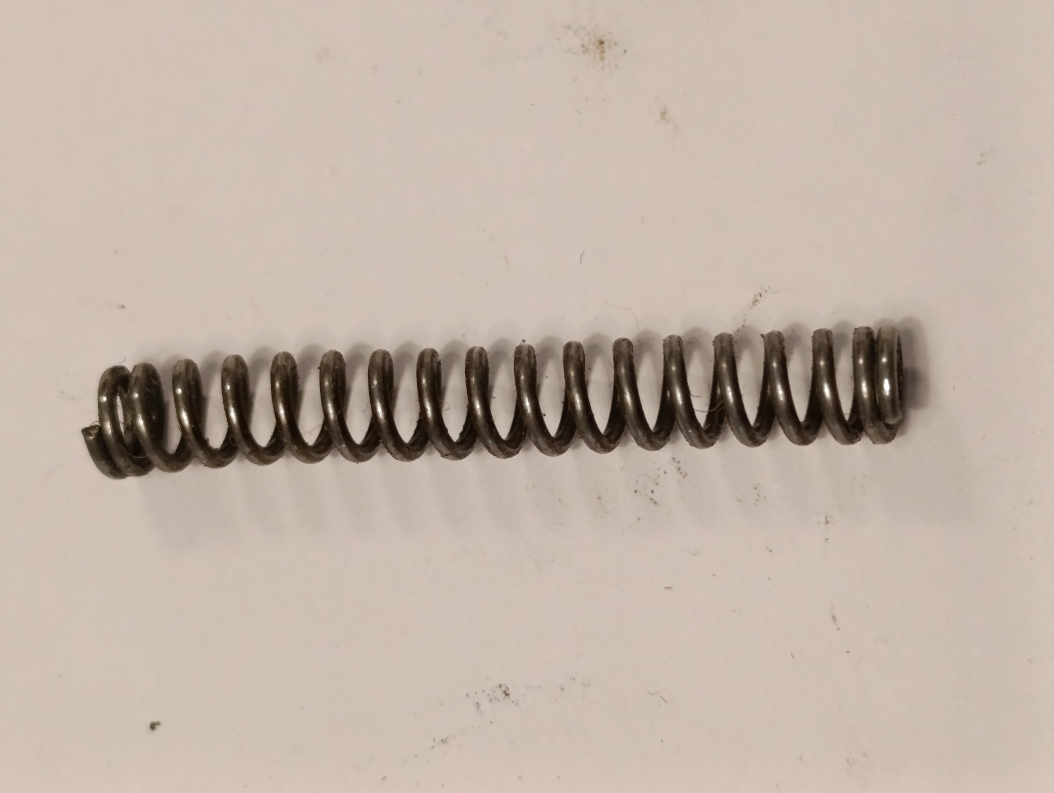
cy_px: 396
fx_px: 2805
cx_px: 527
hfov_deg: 21.3
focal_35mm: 92
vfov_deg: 16.1
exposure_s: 1/100
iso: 640
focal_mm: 6.14
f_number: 1.6
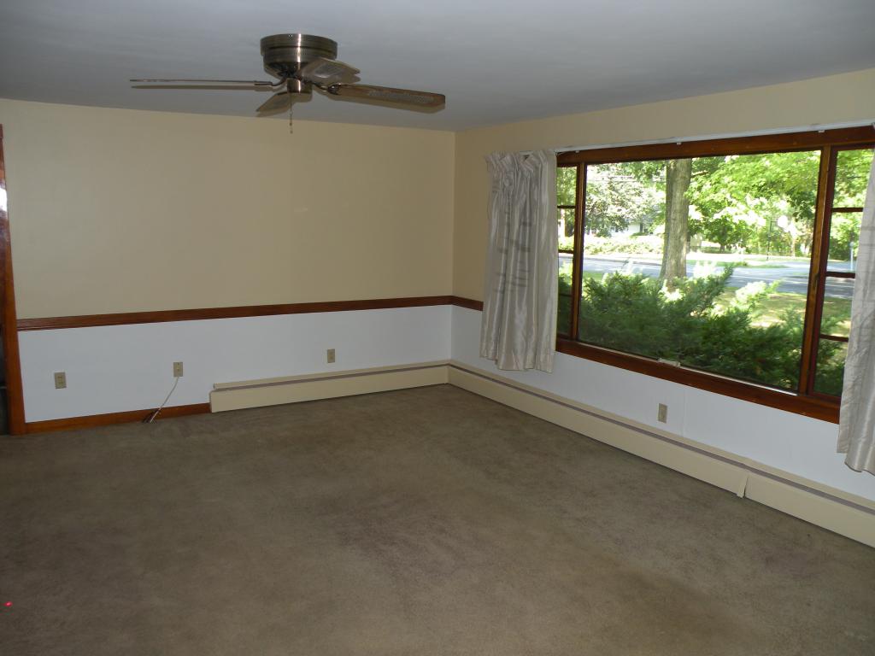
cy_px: 328
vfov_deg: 51.4
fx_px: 682
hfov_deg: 65.3
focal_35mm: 27
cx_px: 438
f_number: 2.8
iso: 64
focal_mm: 4.7
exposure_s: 1/33.5
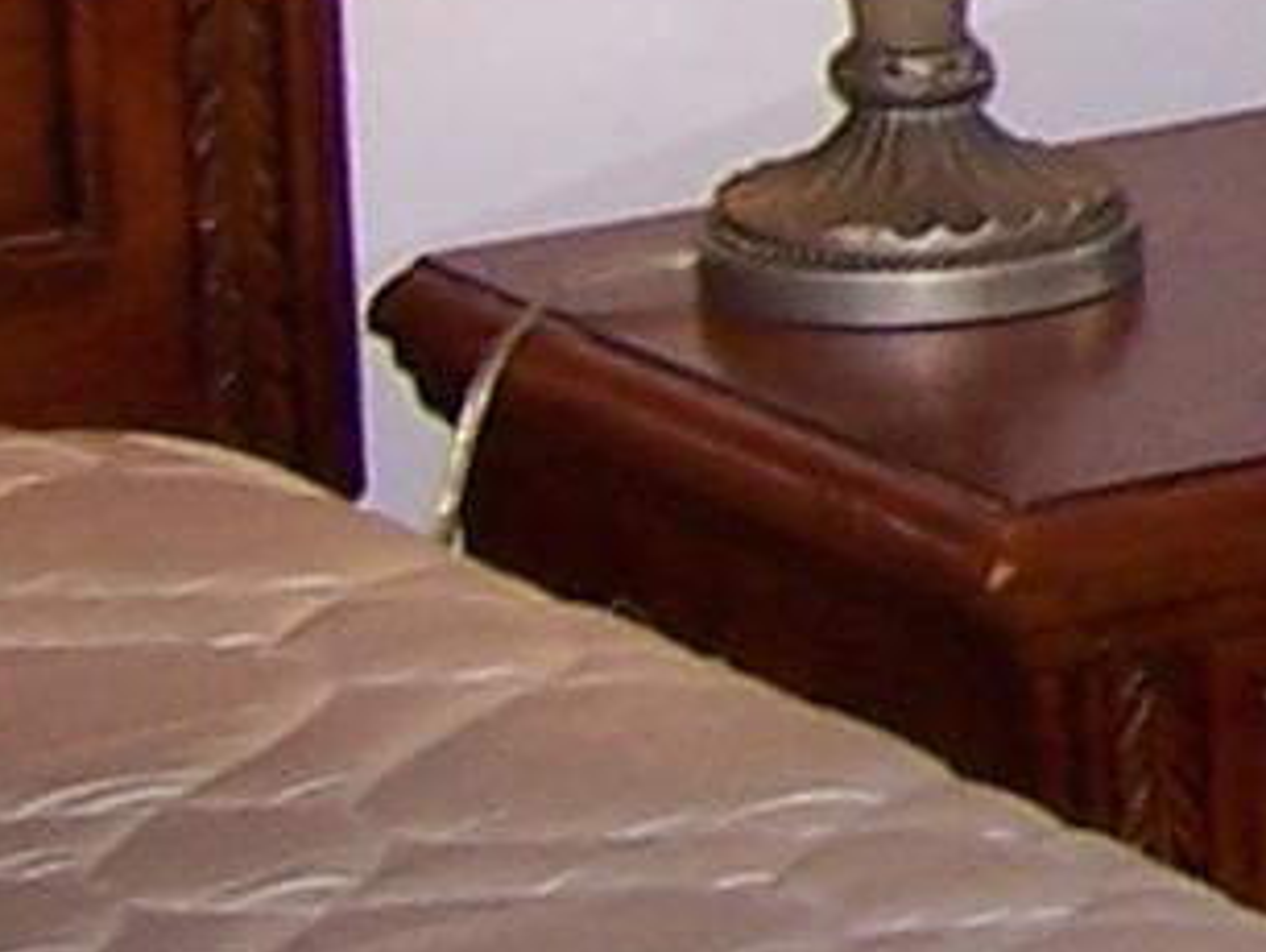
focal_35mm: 286
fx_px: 10468
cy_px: -1254
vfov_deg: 5.1
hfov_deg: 6.3
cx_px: 3790
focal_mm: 6.3
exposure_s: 1/60
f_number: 2.8
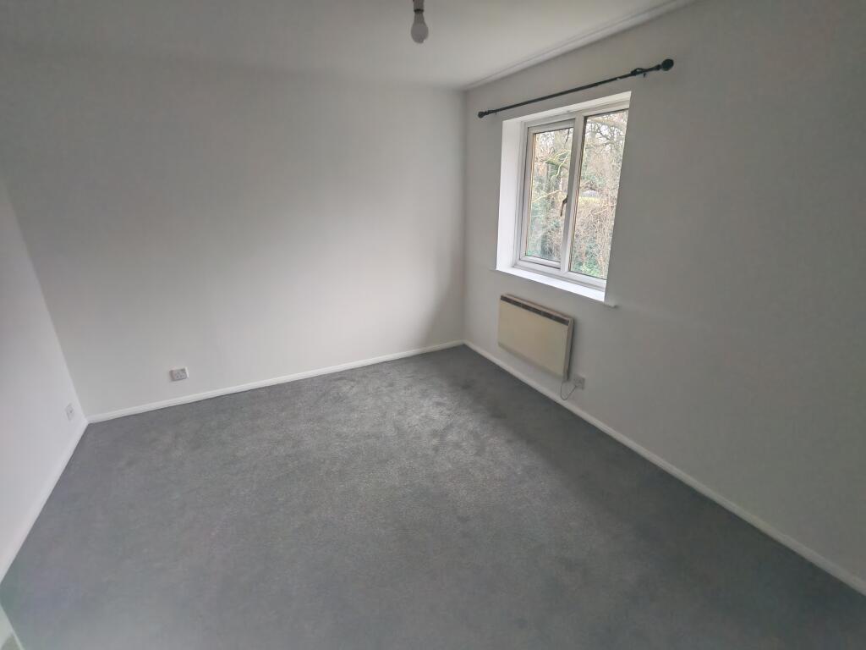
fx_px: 400
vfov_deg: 78.1
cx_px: 433
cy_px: 325
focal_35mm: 16
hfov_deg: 94.5
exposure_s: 1/20
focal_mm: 1.96
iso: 224
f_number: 2.2
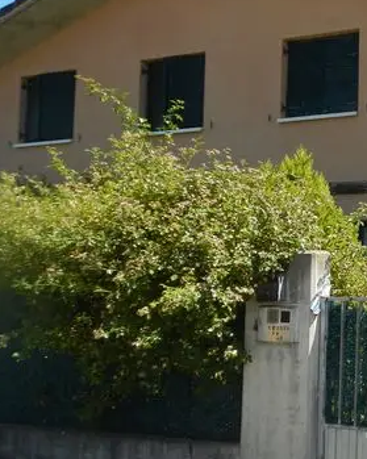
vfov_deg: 33.5
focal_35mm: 56
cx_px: 510
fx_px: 761
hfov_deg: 23.2
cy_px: 196
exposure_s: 1/800
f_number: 3.2
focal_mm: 4.5
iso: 125
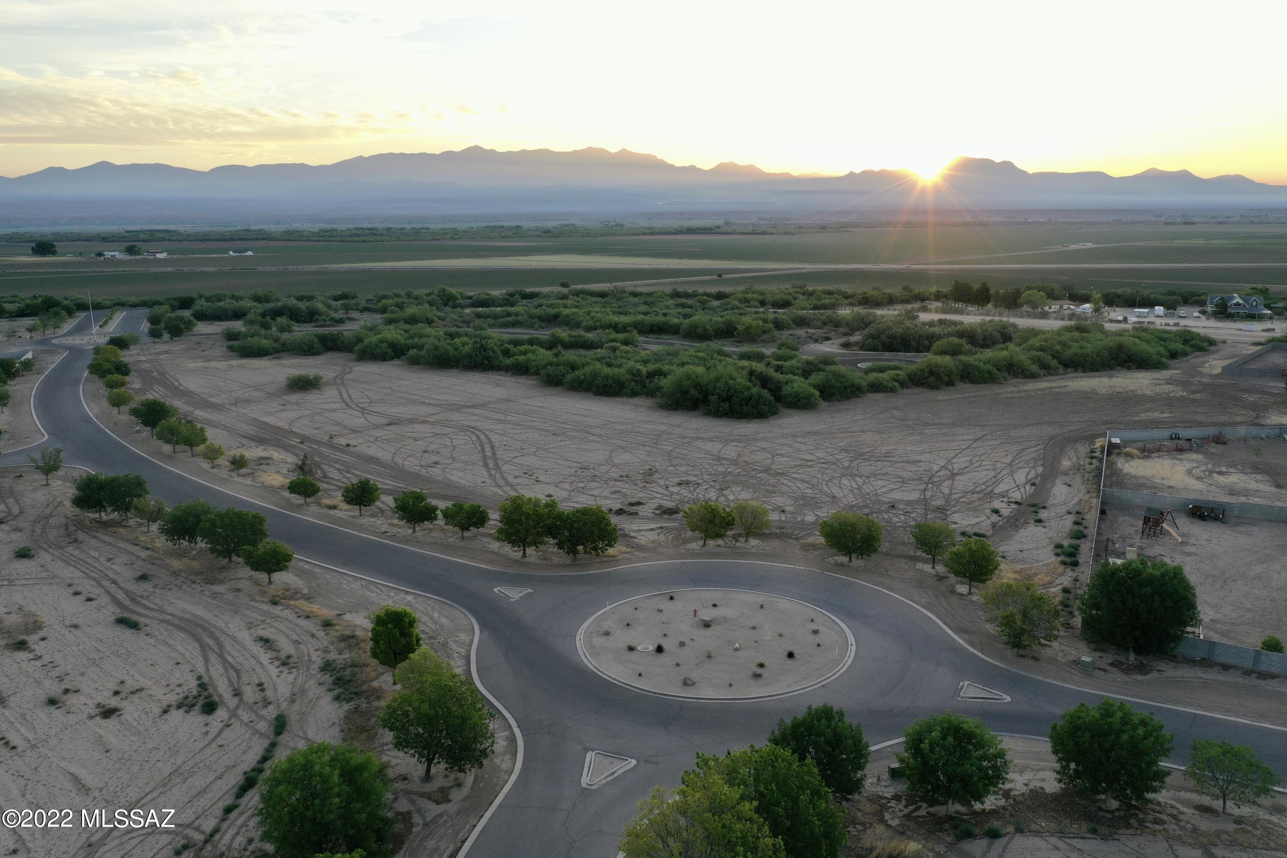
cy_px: 429
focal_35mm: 28
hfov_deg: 65.5
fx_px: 1001
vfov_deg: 46.4
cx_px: 644
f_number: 4.5
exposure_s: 1/120
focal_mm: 10.26
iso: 100
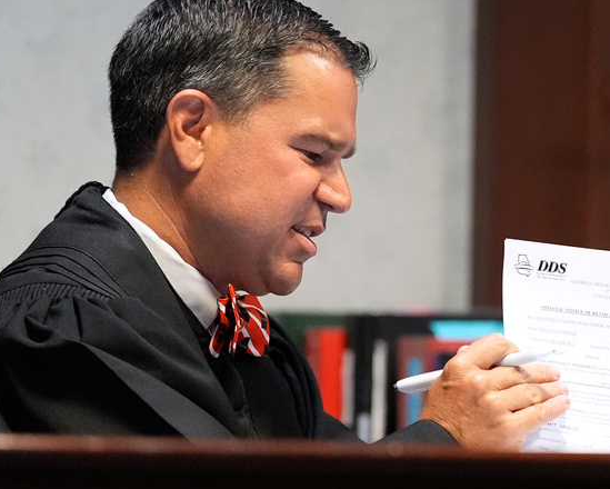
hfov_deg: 3.7
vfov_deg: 3.0
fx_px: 9485
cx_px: 466
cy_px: 271
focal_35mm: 525
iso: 5000
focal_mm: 200
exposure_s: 1/500
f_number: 2.8
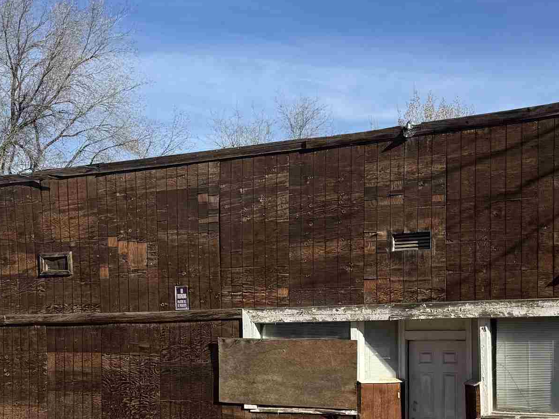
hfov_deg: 31.0
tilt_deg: -0.1
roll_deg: -0.1
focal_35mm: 62
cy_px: 344
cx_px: 356
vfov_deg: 23.3
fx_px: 1001
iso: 80
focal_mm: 6.76
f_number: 1.78
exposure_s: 1/4310
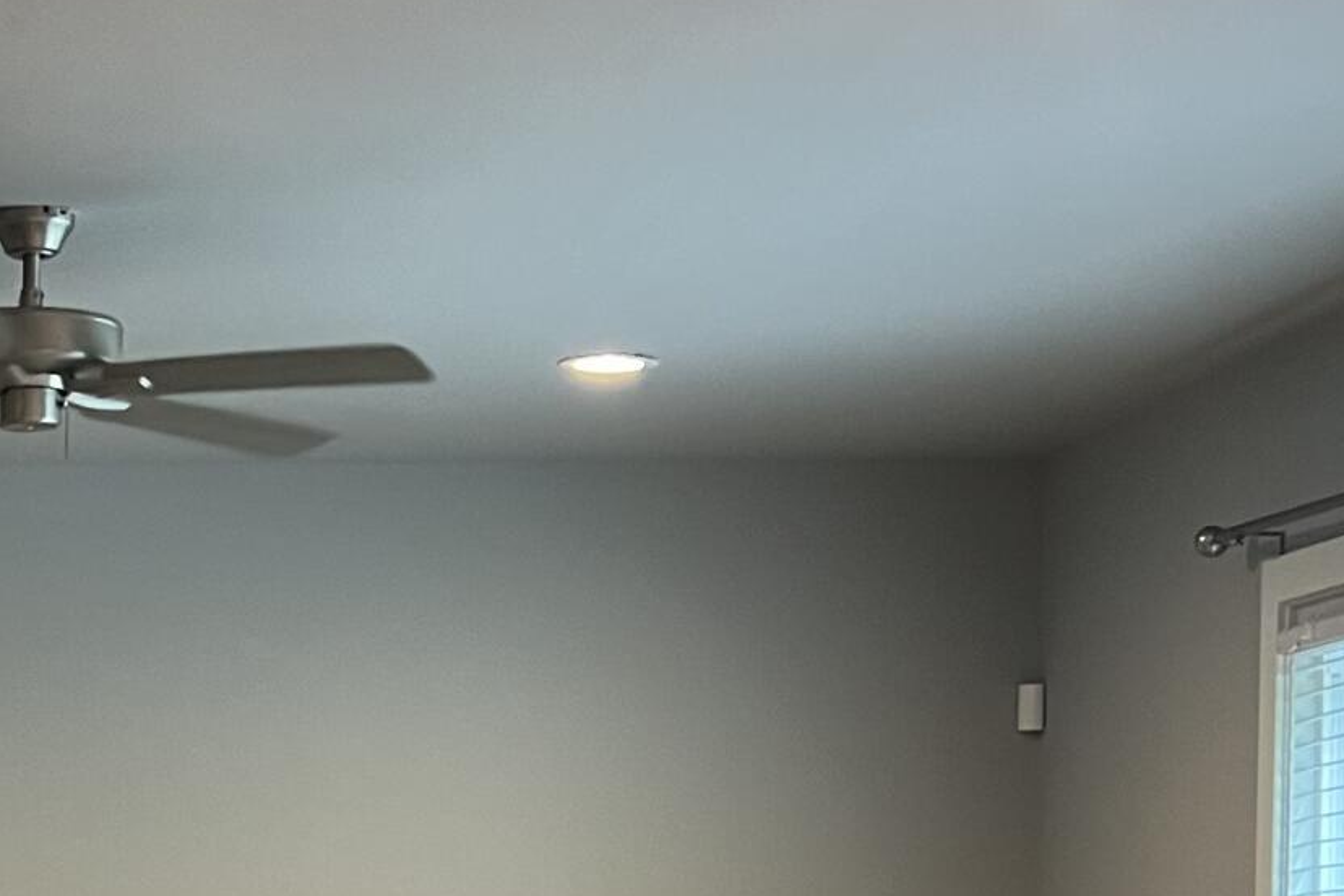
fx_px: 3658
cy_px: 1078
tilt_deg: -1.9
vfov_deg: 13.6
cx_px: -138
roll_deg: +0.6
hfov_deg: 19.9
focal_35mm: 98
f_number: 1.5
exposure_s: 1/60
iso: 125
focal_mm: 5.7
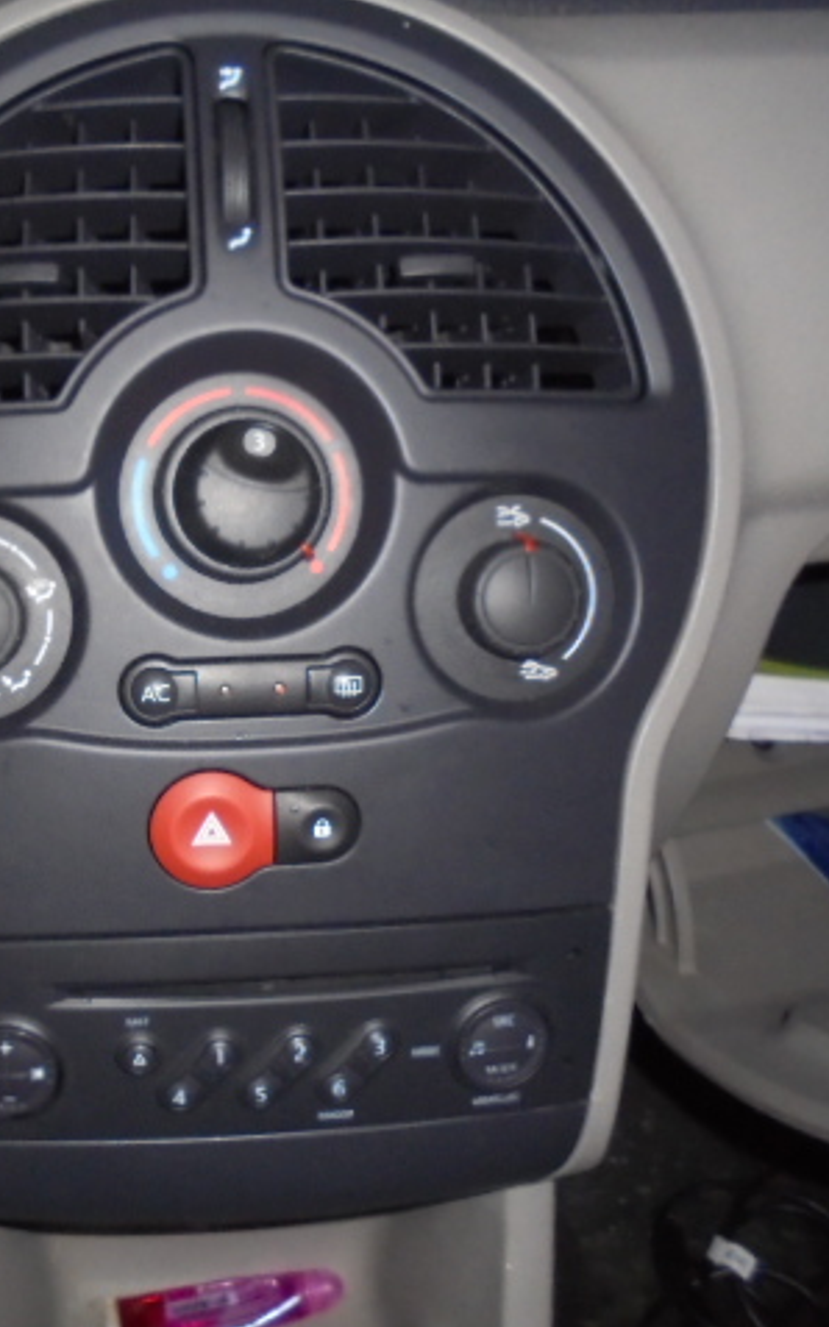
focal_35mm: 37
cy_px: 662
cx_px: 139
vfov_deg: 52.8
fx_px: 1338
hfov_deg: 33.2
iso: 400
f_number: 11.5
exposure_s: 1/30
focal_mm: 4.6
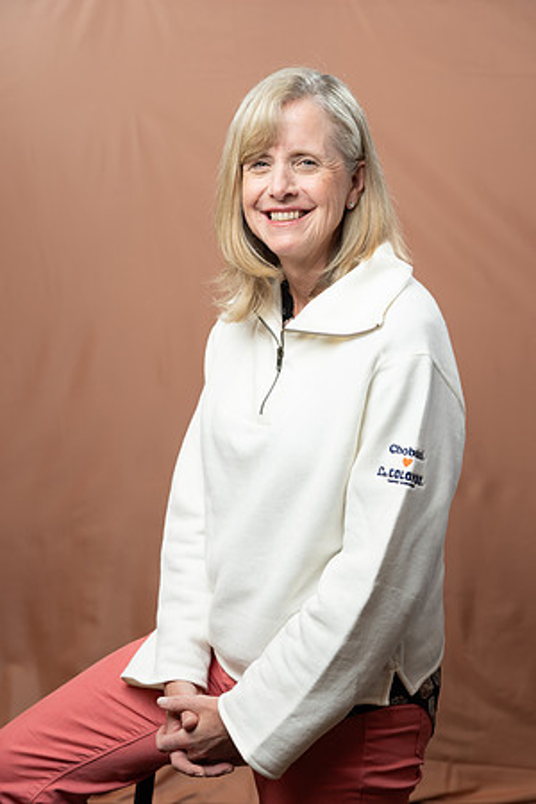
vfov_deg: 32.9
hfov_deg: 22.3
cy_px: 402
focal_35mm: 61
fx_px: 1362
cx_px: 268
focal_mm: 61
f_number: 4
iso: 320
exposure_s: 1/160
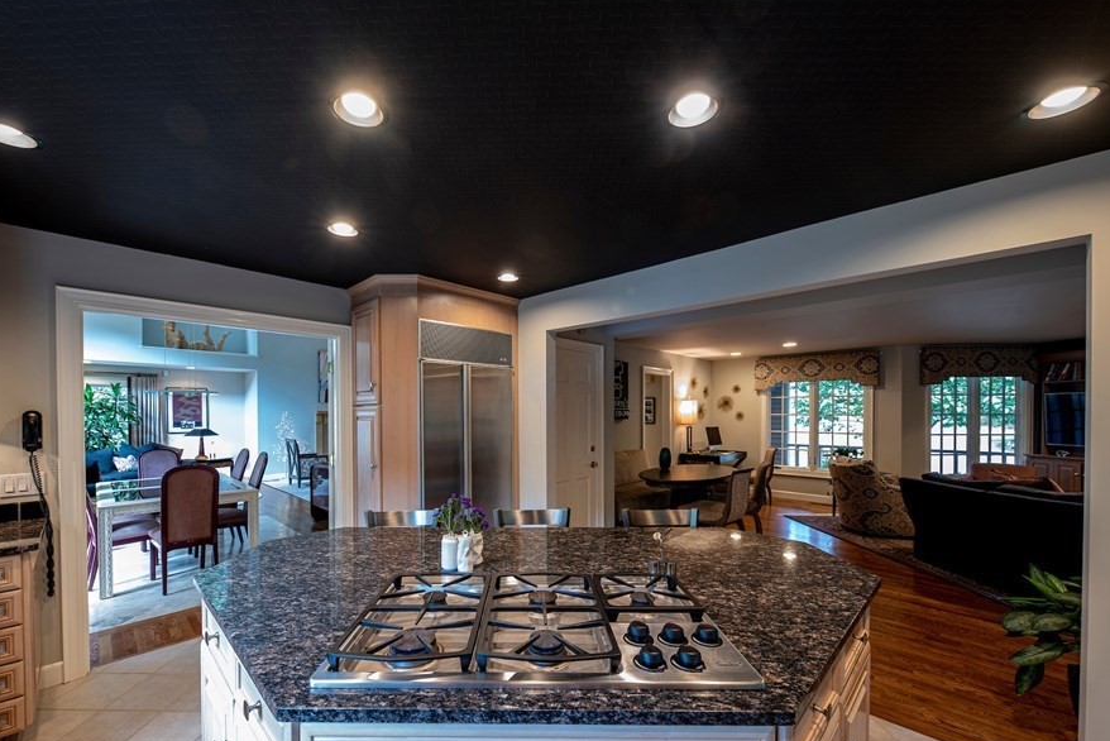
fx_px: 432
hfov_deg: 104.1
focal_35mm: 14
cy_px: 419
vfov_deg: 80.8
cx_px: 518
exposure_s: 1
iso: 200
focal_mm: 12
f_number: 8
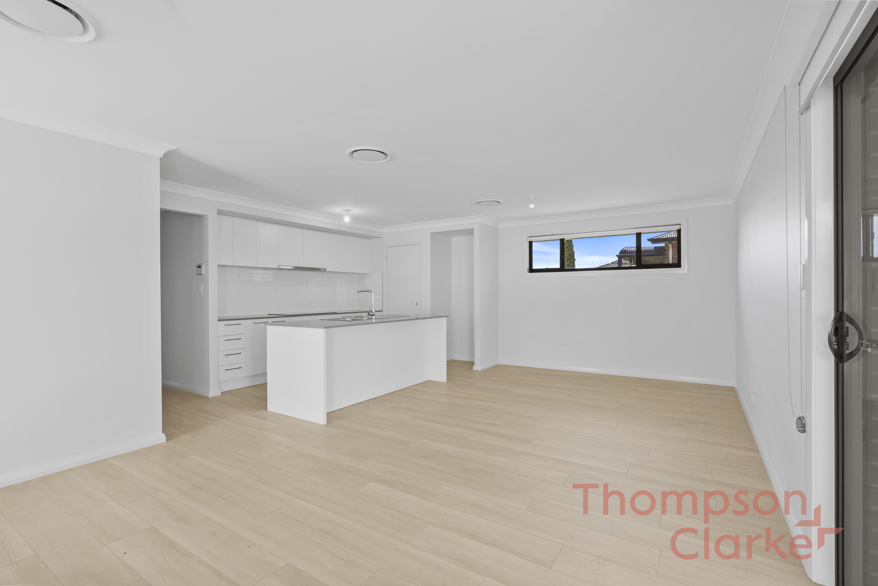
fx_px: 402
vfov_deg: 72.1
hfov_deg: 95.0
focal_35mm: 16
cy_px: 293
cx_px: 439
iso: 1250
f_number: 9
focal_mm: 11
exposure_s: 1/30
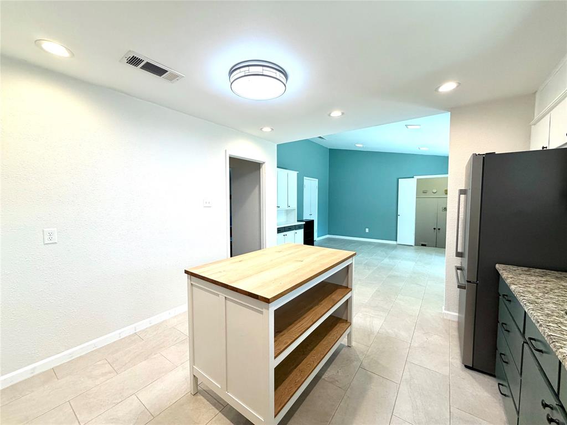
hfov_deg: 102.1
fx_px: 229
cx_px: 284
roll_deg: +0.9
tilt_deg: -2.7
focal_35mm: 14
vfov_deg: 85.7
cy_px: 212
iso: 200
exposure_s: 1/120
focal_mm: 2.22
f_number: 2.2
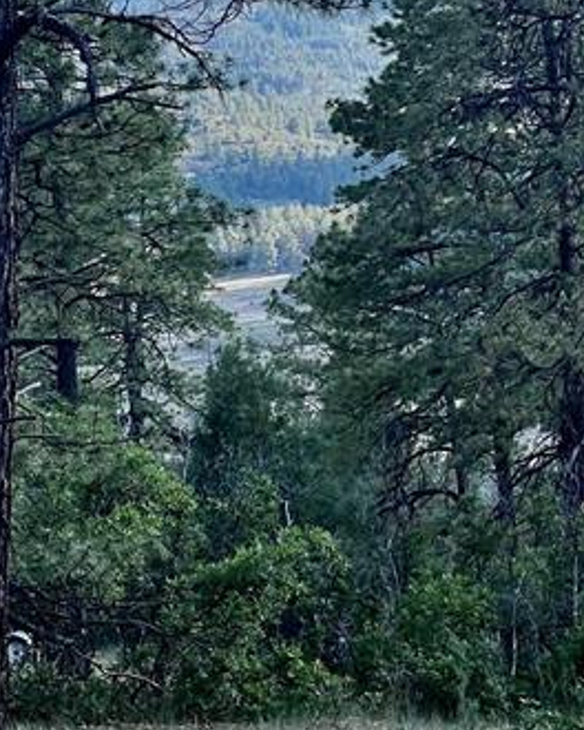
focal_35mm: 175
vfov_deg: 11.0
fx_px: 3781
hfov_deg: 8.8
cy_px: 164
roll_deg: +0.6
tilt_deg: -0.3
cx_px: 586
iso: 32
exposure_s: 1/239
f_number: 2.8
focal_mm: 9
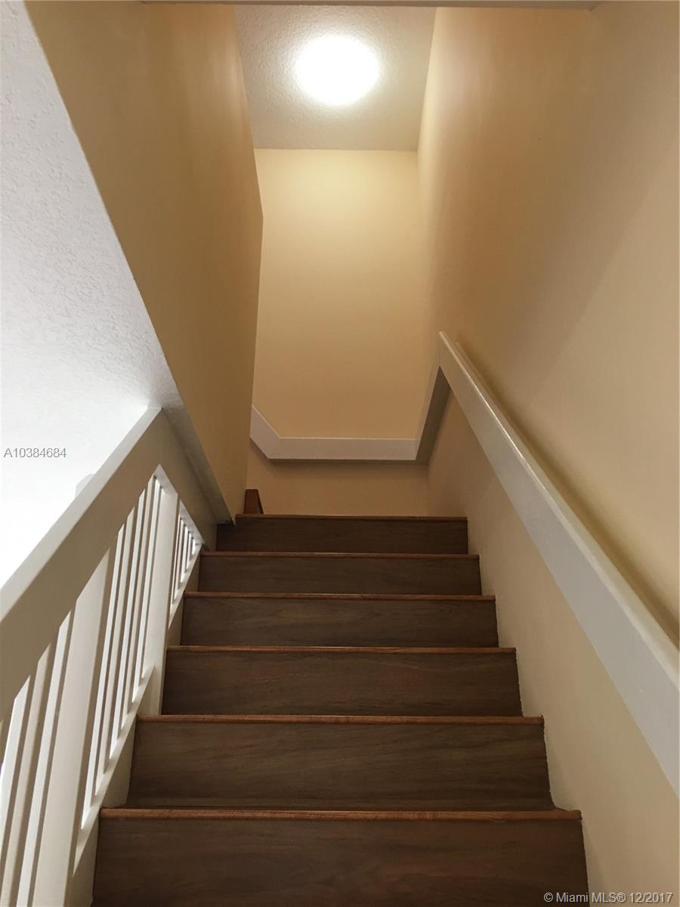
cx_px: 340
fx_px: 760
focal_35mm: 29
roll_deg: -1.1
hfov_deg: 48.2
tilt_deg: +22.7
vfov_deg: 61.7
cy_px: 454
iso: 100
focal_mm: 4.15
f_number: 2.2
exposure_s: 1/30
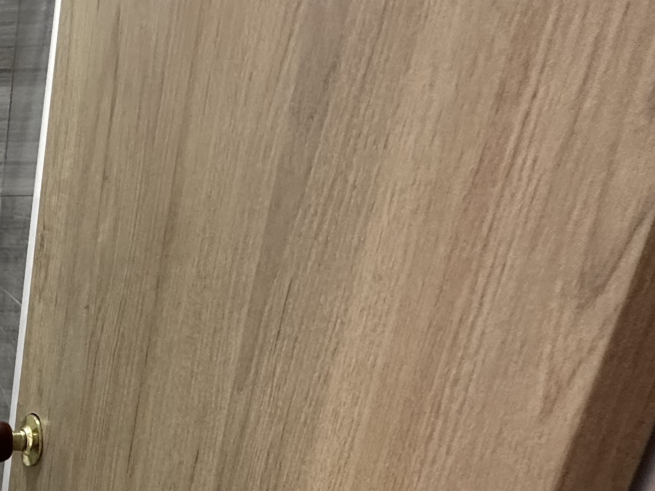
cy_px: 504
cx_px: -265
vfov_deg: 30.9
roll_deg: +1.2
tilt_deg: -15.9
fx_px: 814
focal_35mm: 43
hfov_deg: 30.5
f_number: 2.2
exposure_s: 1/60
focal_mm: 2.22
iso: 200
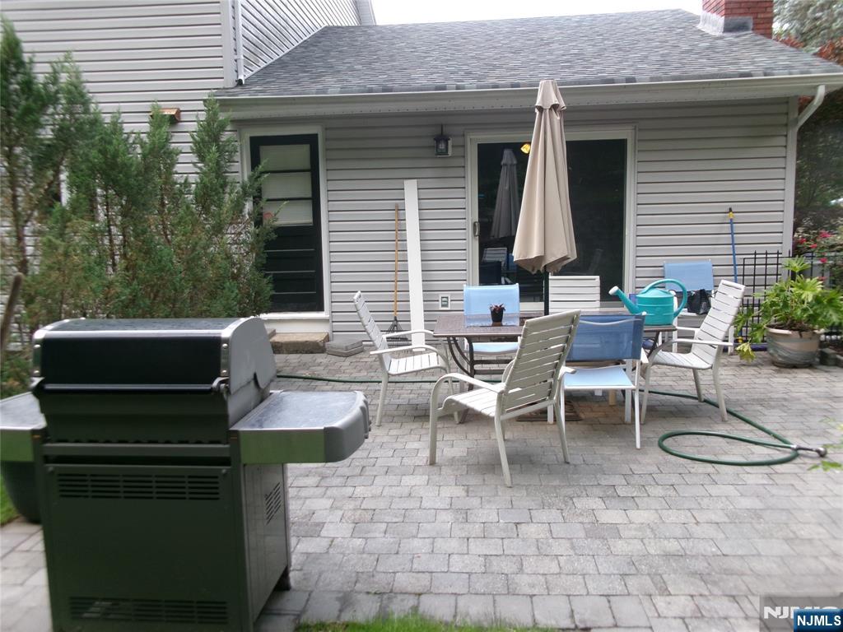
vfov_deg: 49.7
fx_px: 682
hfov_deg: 63.4
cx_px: 422
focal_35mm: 28
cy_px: 316
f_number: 3.9
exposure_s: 1/85
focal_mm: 5.1
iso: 100
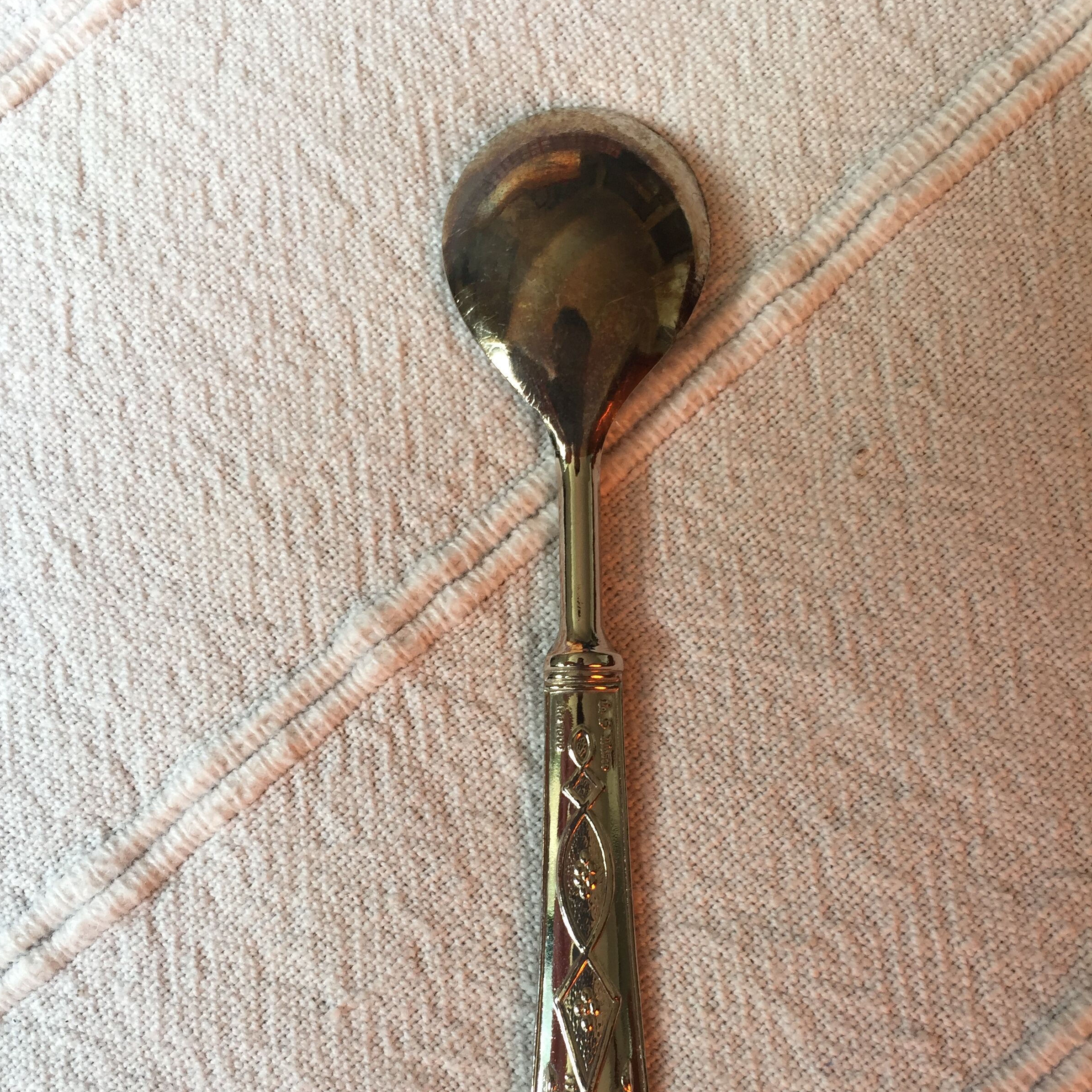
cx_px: 534
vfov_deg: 46.6
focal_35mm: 35
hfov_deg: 47.2
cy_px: 710
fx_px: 1249
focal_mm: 4.15
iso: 32
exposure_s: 1/50
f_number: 2.2
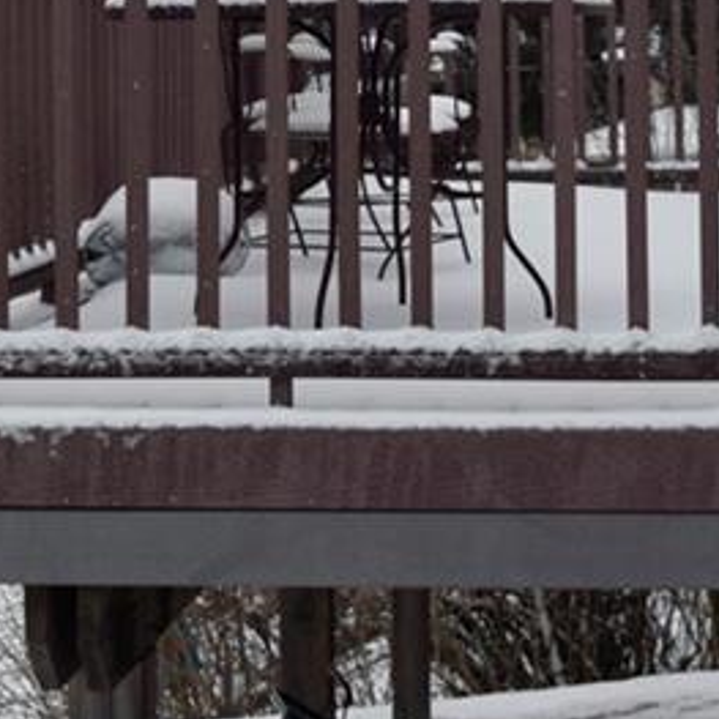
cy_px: -3
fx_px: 2796
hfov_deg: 14.6
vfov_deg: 14.4
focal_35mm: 119
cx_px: 550
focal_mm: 24
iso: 400
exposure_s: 1/100
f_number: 5
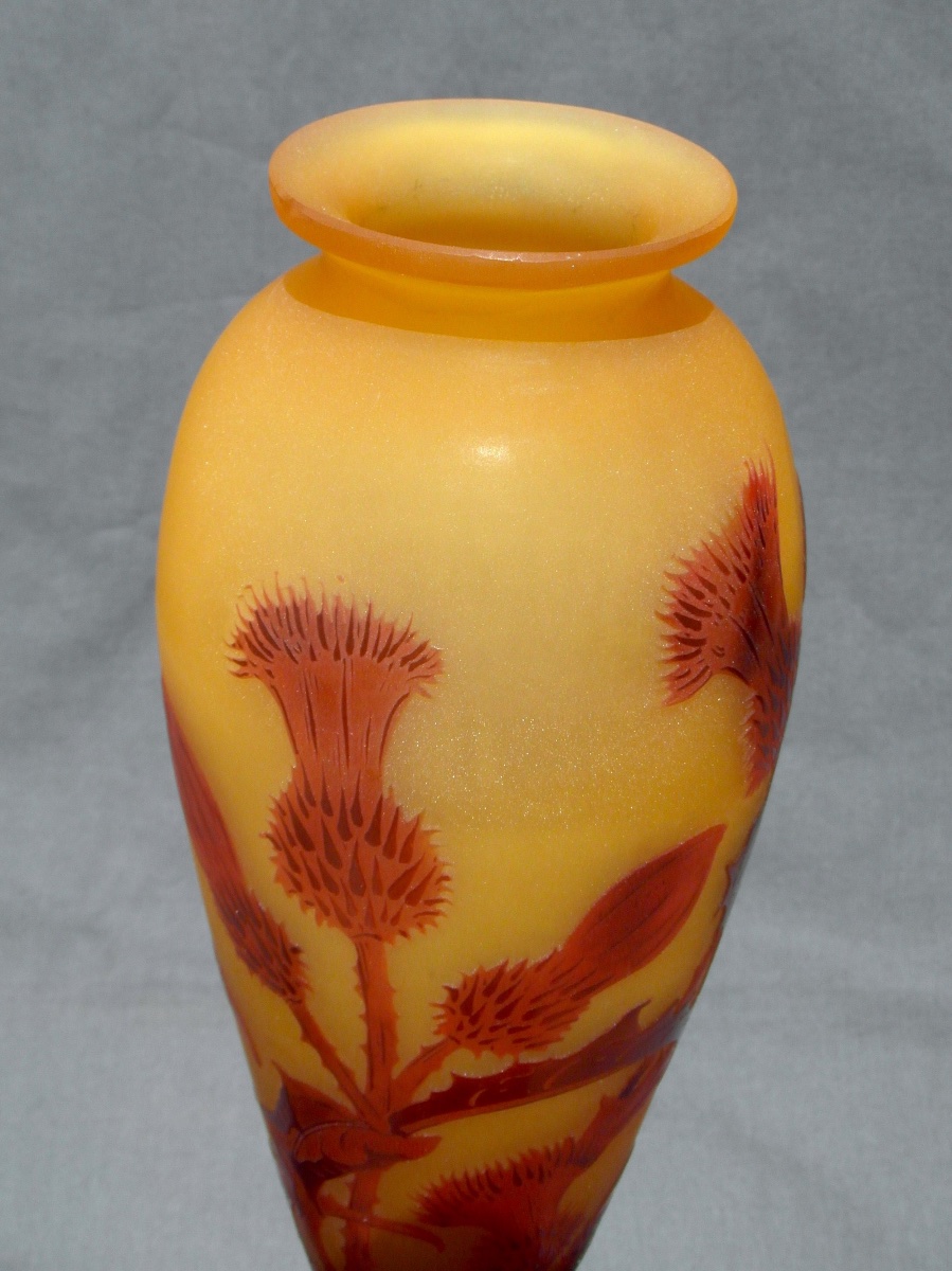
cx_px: 476
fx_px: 1504
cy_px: 636
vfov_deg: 45.8
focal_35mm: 41
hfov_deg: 35.1
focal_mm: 6.8
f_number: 5.8
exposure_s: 1/500
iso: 80
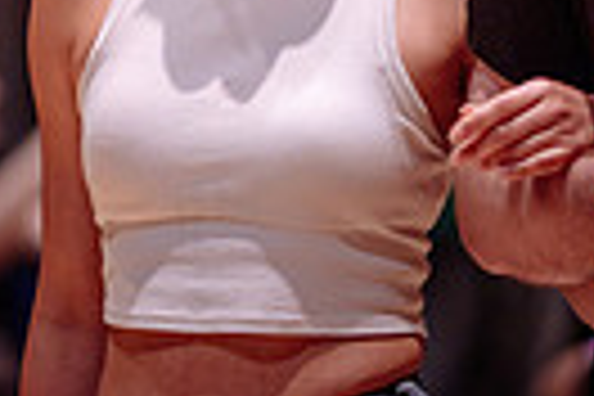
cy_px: 79
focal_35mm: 462
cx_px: 274
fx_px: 7622
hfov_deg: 4.5
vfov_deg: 3.0
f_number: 1.4
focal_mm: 105
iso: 2000
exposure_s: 1/250
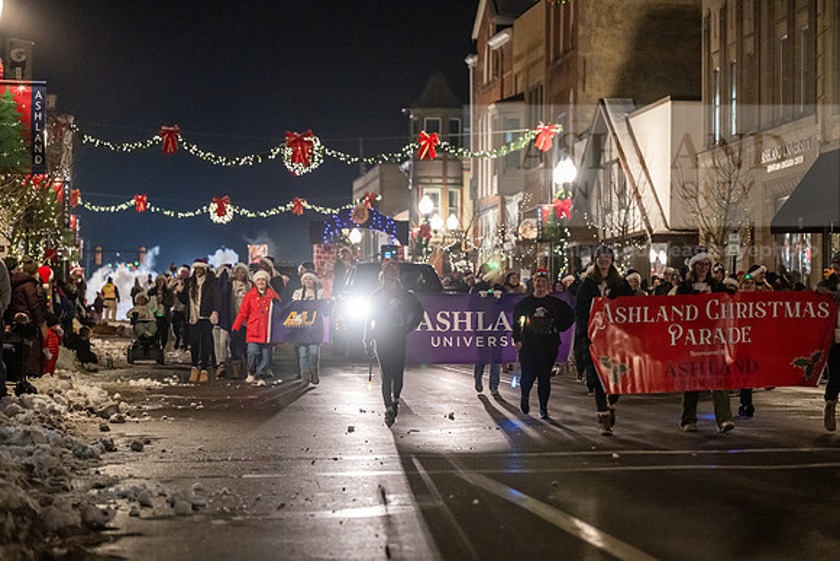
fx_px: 2801
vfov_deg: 11.4
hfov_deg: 17.1
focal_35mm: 120
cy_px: 280
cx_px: 420
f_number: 3.2
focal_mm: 120
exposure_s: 1/200
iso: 4000
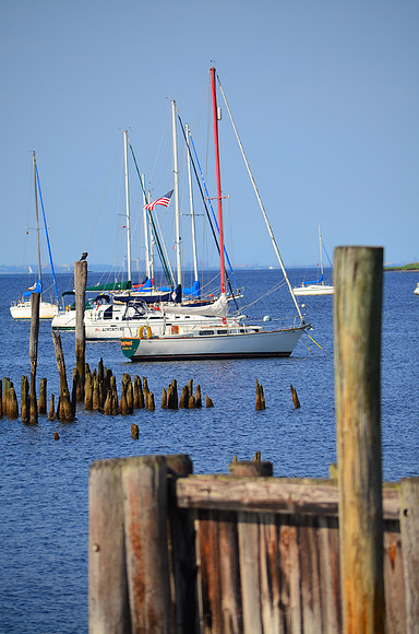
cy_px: 317
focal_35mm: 292
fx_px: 5131
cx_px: 210
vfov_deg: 7.1
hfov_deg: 4.7
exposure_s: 1/800
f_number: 5
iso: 100
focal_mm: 195
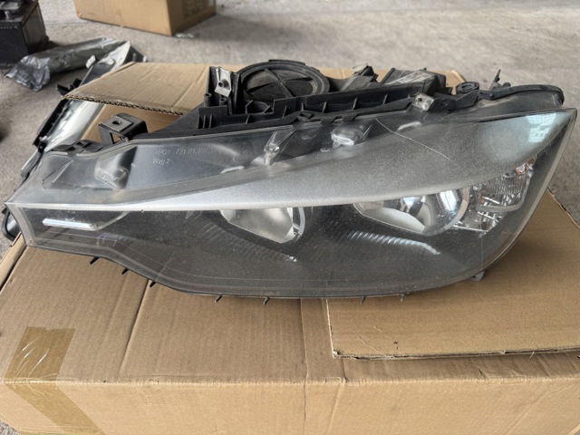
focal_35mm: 24
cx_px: 290
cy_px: 218
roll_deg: -2.1
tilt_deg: -42.6
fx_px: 402
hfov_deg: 71.6
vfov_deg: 56.8
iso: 80
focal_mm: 6.76
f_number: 1.78
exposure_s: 1/144
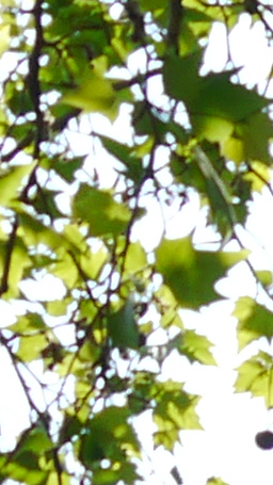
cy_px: 1373
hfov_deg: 3.6
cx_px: 1409
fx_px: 3963
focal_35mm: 308
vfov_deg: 6.5
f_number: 6.3
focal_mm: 14
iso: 160
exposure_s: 1/320
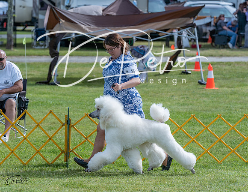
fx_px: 1502
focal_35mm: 207
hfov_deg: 9.4
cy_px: 86
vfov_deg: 7.3
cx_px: 117
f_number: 5.6
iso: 200
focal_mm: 161
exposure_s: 1/1250
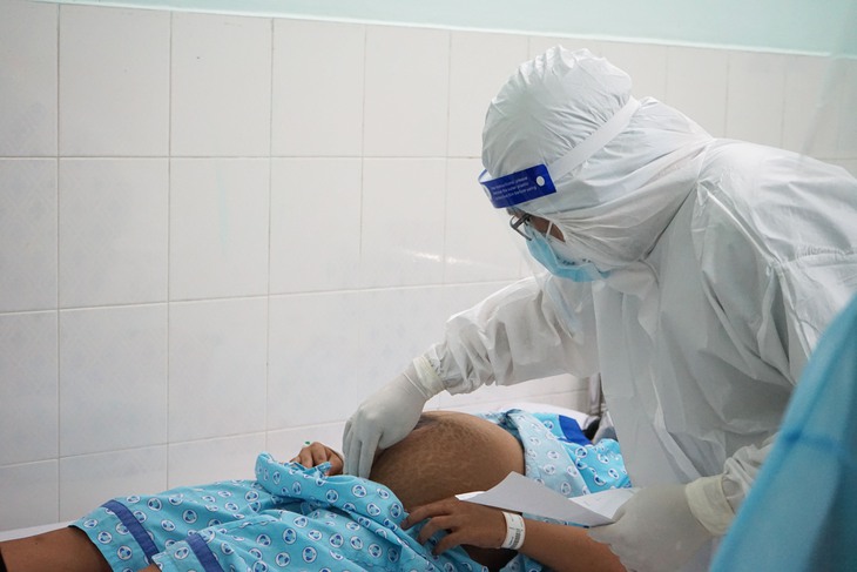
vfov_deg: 23.8
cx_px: 428
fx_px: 1357
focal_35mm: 57
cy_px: 286
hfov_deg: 35.0
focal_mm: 57
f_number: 5.6
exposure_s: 1/200
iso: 5000
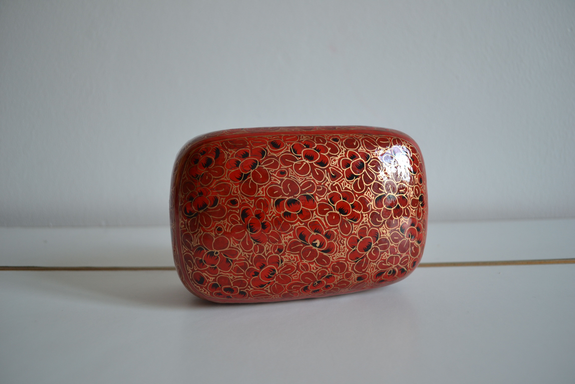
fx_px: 431
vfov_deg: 47.9
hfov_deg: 67.4
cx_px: 288
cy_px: 192
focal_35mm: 27
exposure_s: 1/40
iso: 400
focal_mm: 18
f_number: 3.5
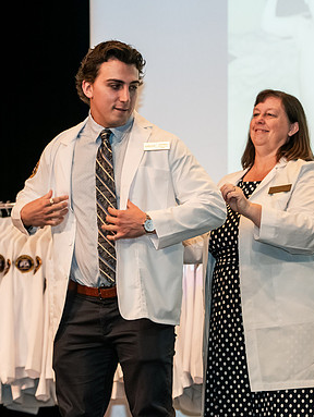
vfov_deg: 12.3
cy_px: 210
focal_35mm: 160
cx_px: 158
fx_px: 1932
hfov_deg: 9.3
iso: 2500
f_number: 3.5
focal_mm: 110
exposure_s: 1/200
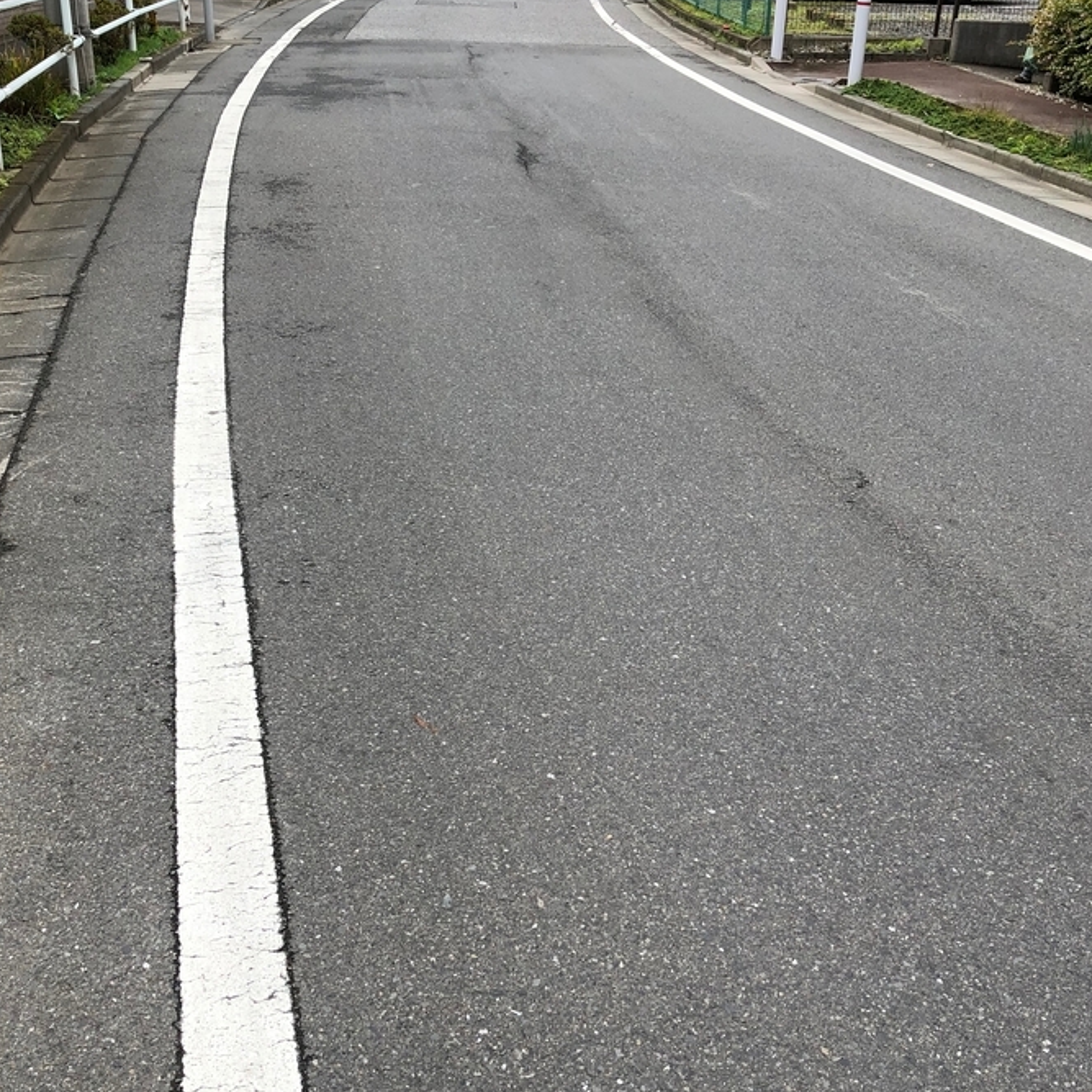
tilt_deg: -21.0
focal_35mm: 38
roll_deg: -2.4
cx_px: 539
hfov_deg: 43.9
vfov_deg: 43.9
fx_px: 1356
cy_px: 555
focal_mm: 3.99
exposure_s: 1/592
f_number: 1.8
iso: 20
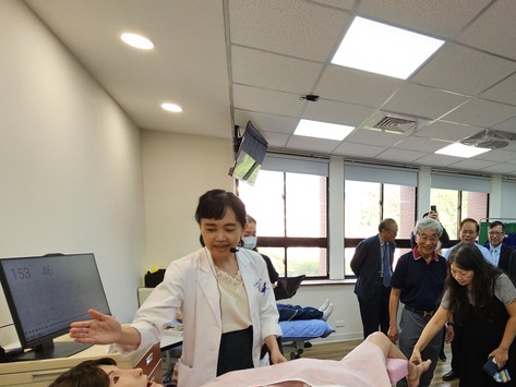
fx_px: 328
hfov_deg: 70.0
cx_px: 401
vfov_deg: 58.4
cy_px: 283
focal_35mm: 22
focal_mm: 2.2
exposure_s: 1/359
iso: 250
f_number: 2.2
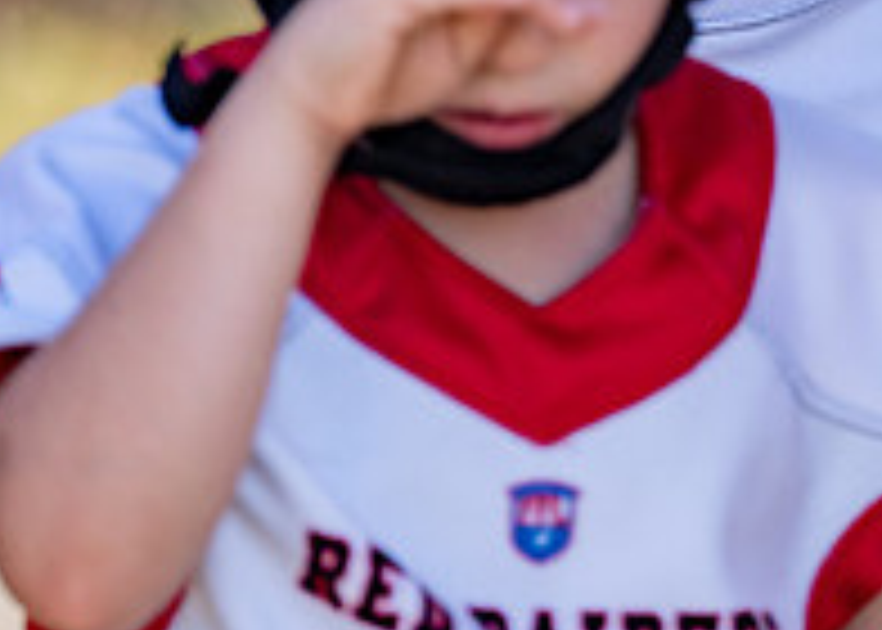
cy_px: -211
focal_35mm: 509
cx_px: 1214
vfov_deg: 2.8
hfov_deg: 3.9
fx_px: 12750
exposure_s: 1/1250
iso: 100
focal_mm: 155
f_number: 2.8
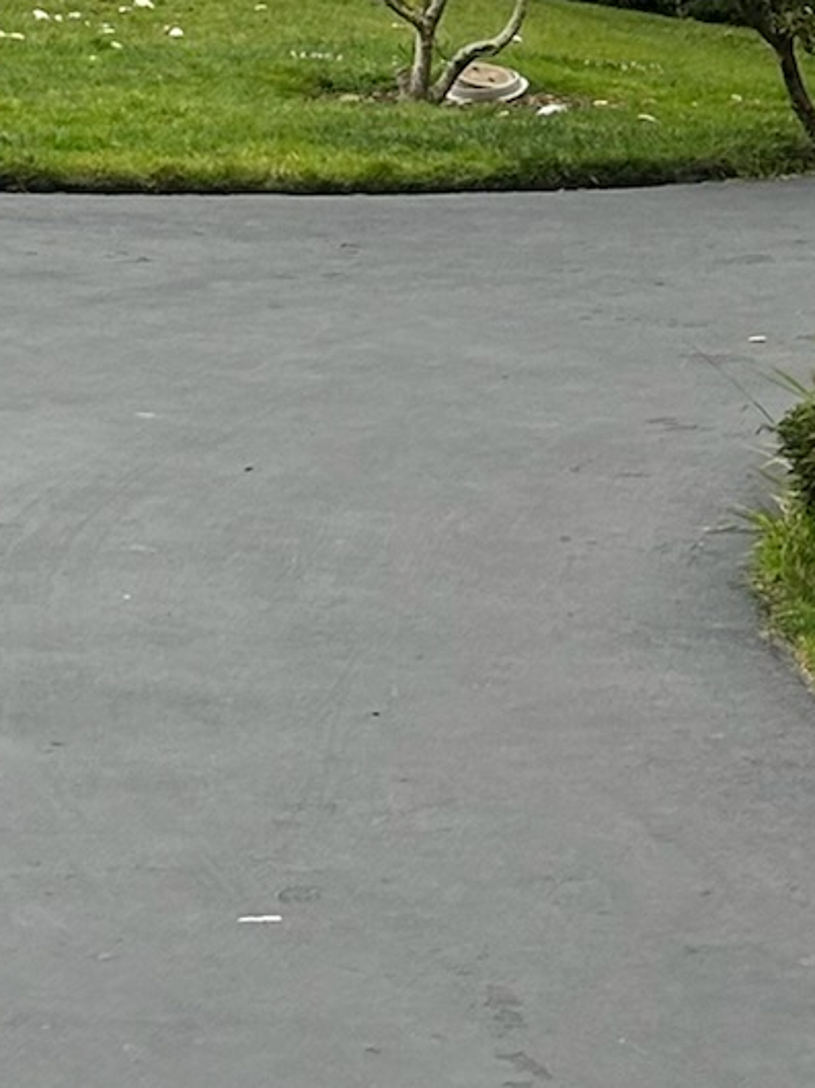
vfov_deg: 9.4
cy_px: -893
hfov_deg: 7.2
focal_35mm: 201
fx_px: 6315
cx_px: -620
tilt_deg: +3.6
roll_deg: +0.1
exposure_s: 1/383
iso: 32
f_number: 1.6
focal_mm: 5.96
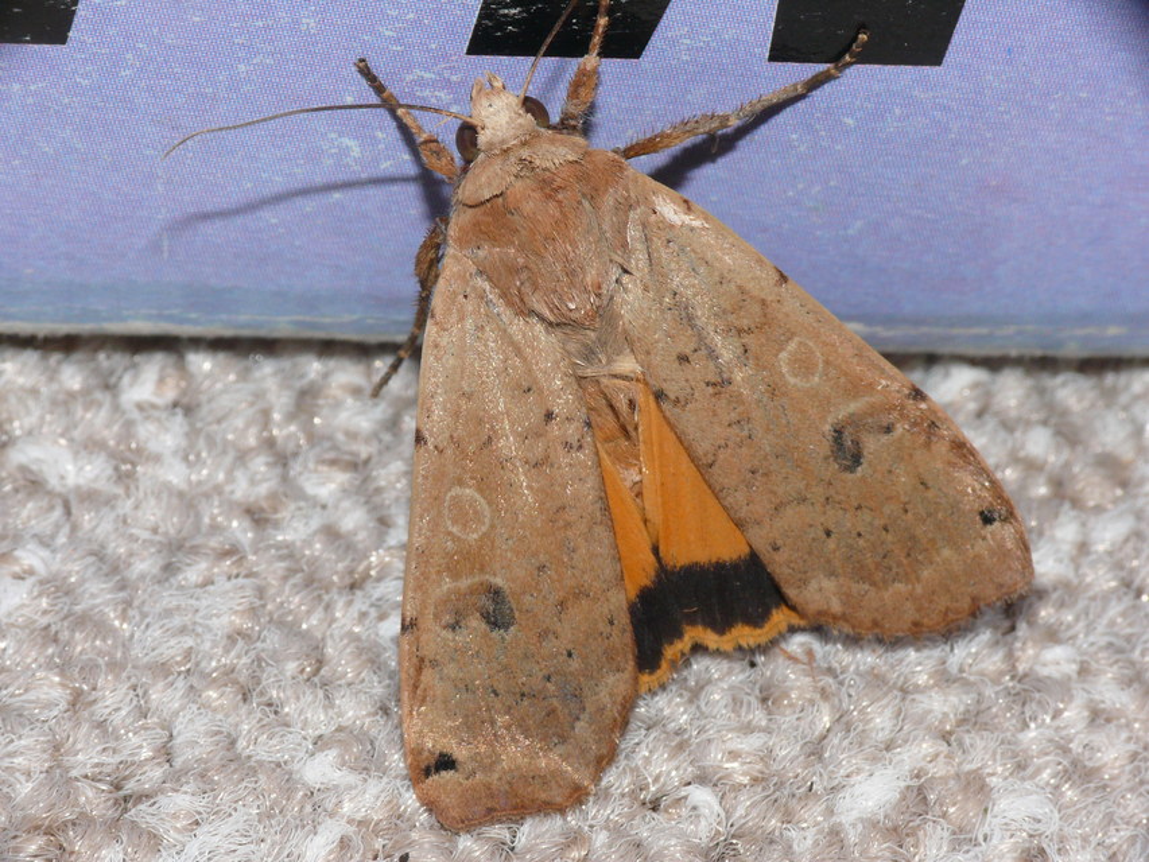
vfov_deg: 10.0
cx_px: 574
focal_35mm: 148
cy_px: 431
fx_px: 4913
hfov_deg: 13.3
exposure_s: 1/30
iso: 200
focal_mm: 31.2
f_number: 9
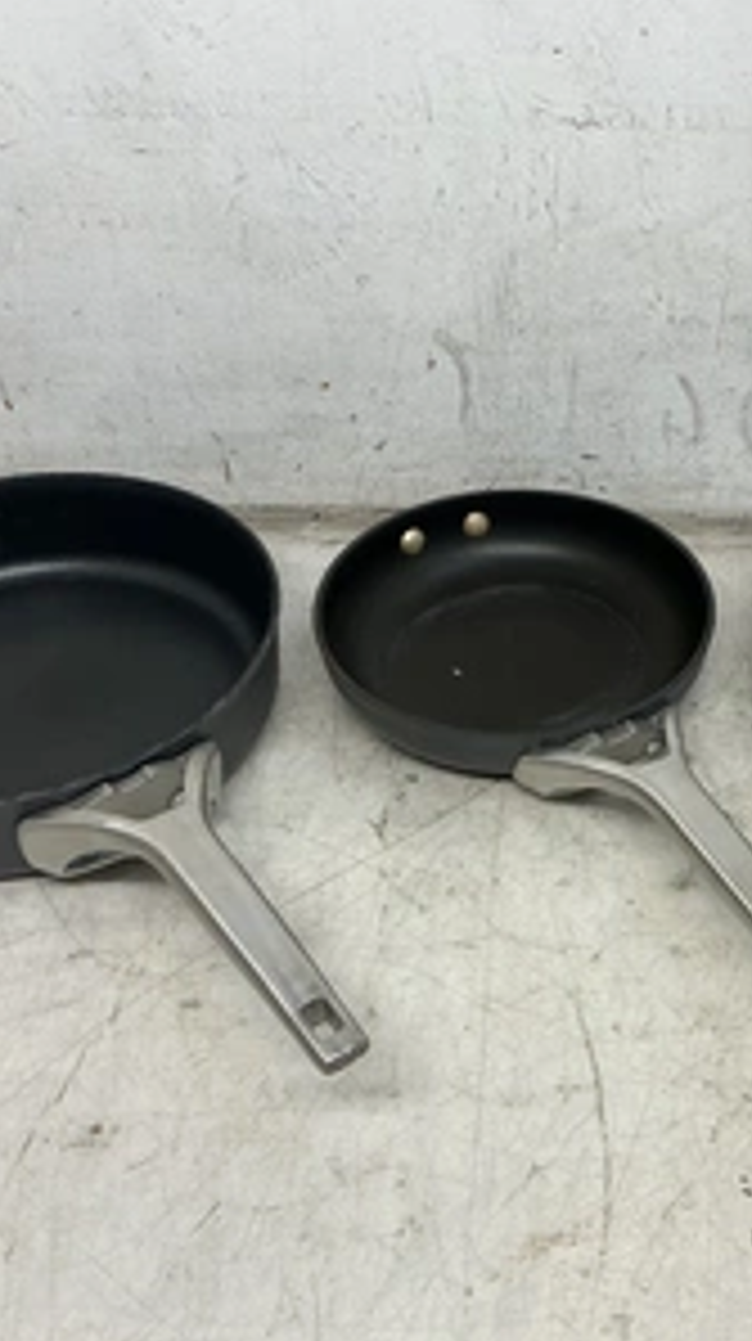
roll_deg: -2.4
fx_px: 1458
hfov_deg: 28.3
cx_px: 608
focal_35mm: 41
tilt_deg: -40.2
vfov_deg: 49.4
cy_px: 670
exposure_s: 1/120
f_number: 1.8
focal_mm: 3
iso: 40
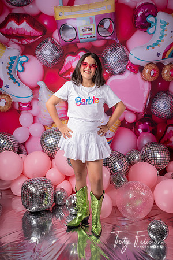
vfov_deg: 49.6
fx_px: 281
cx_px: 86
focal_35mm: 39
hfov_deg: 34.2
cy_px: 130
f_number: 5
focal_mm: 39
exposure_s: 1/200
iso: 125
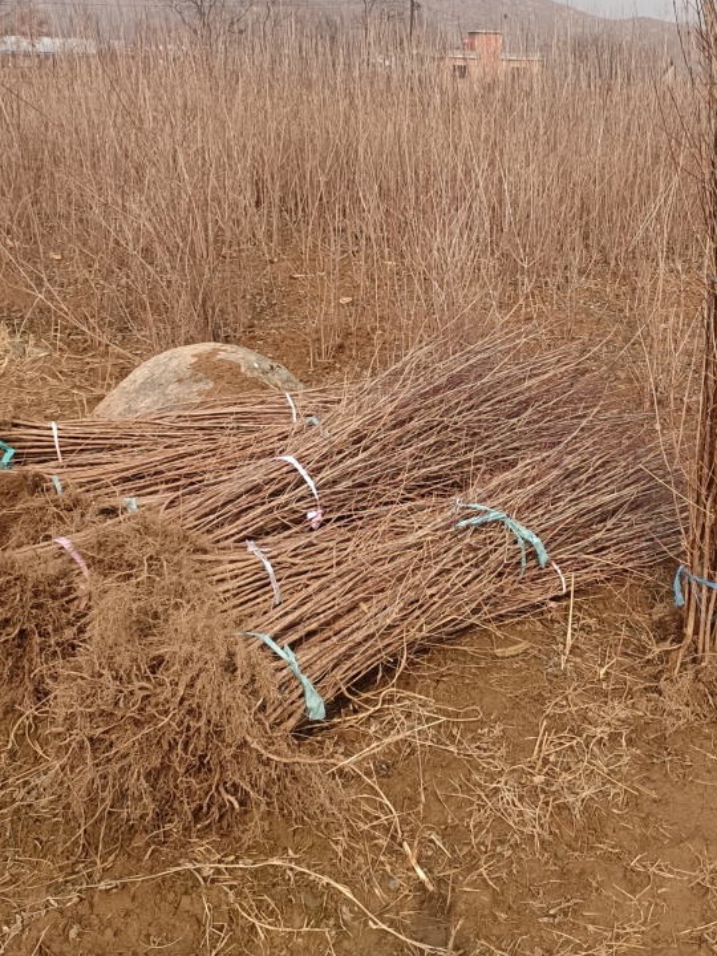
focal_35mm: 40
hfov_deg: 35.7
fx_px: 1105
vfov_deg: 45.6
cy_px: 274
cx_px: 467
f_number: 1.9
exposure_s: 1/376
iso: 100
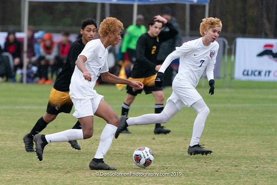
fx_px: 4458
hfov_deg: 3.6
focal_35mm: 579
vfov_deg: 2.4
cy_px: 88
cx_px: 81
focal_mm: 400
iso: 2500
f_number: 5.6
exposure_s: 1/800
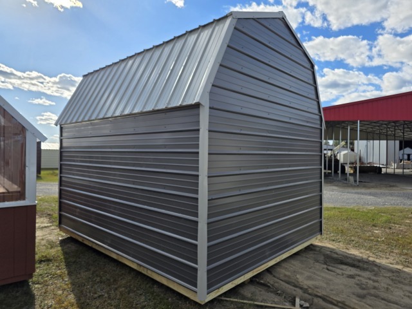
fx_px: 274
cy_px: 154
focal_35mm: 23
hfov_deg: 73.9
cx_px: 206
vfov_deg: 58.9
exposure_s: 1/5958
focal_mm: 6.3
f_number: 1.7
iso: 80
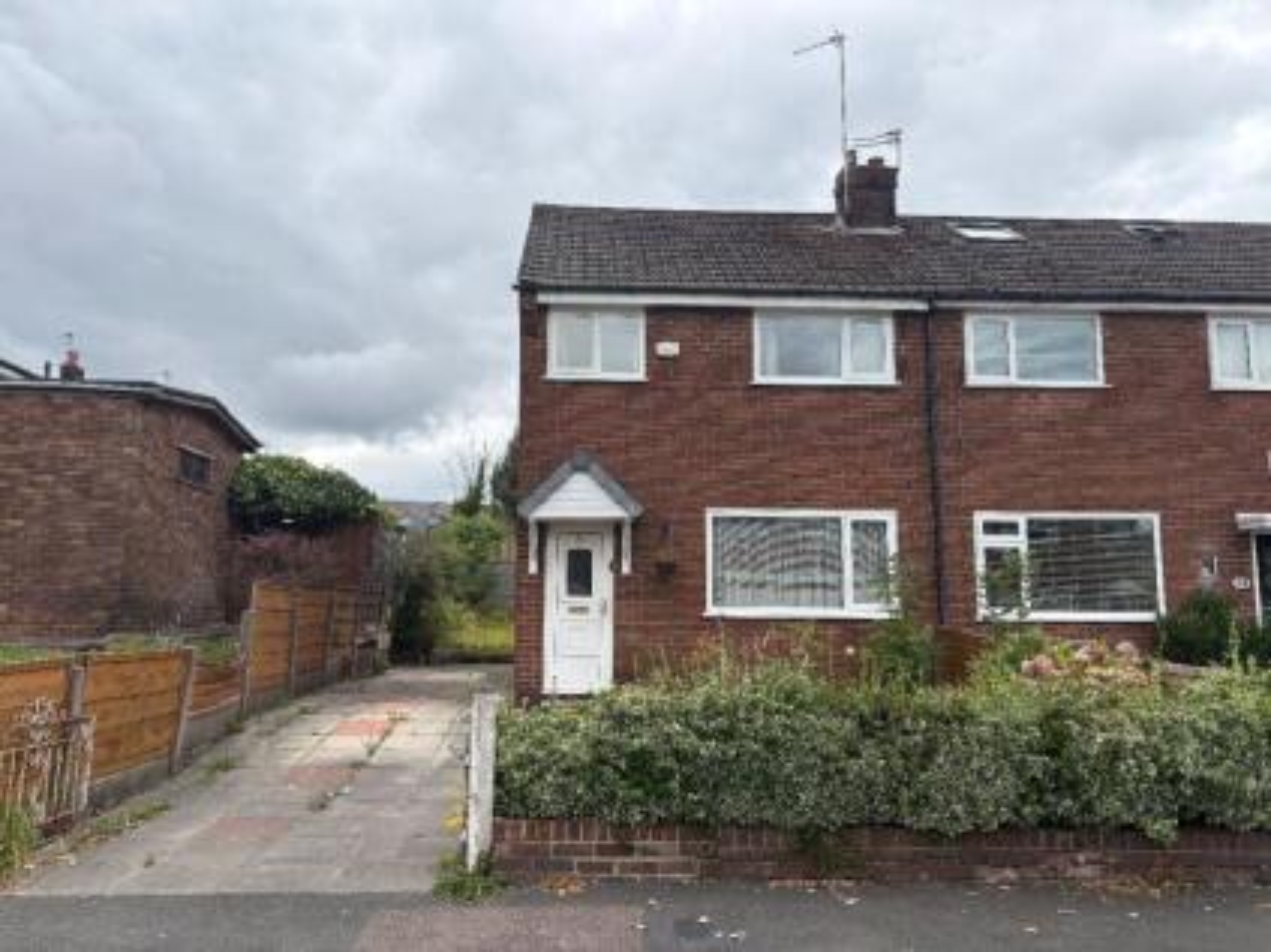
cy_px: 476
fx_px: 954
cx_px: 636
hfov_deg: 67.3
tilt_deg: +7.7
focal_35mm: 26
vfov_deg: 53.0
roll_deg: -0.2
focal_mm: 5.96
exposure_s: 1/1799
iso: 50
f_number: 1.6
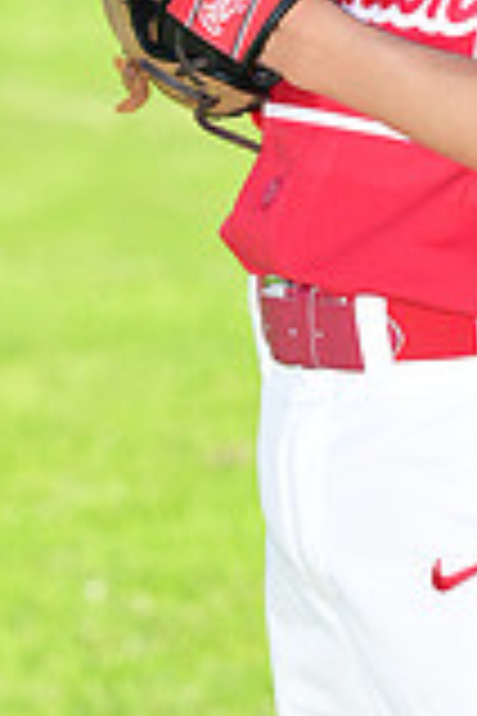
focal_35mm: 422
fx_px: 8387
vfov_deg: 4.9
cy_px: -203
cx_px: 452
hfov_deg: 3.3
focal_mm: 116
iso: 125
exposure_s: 1/320
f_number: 4.5
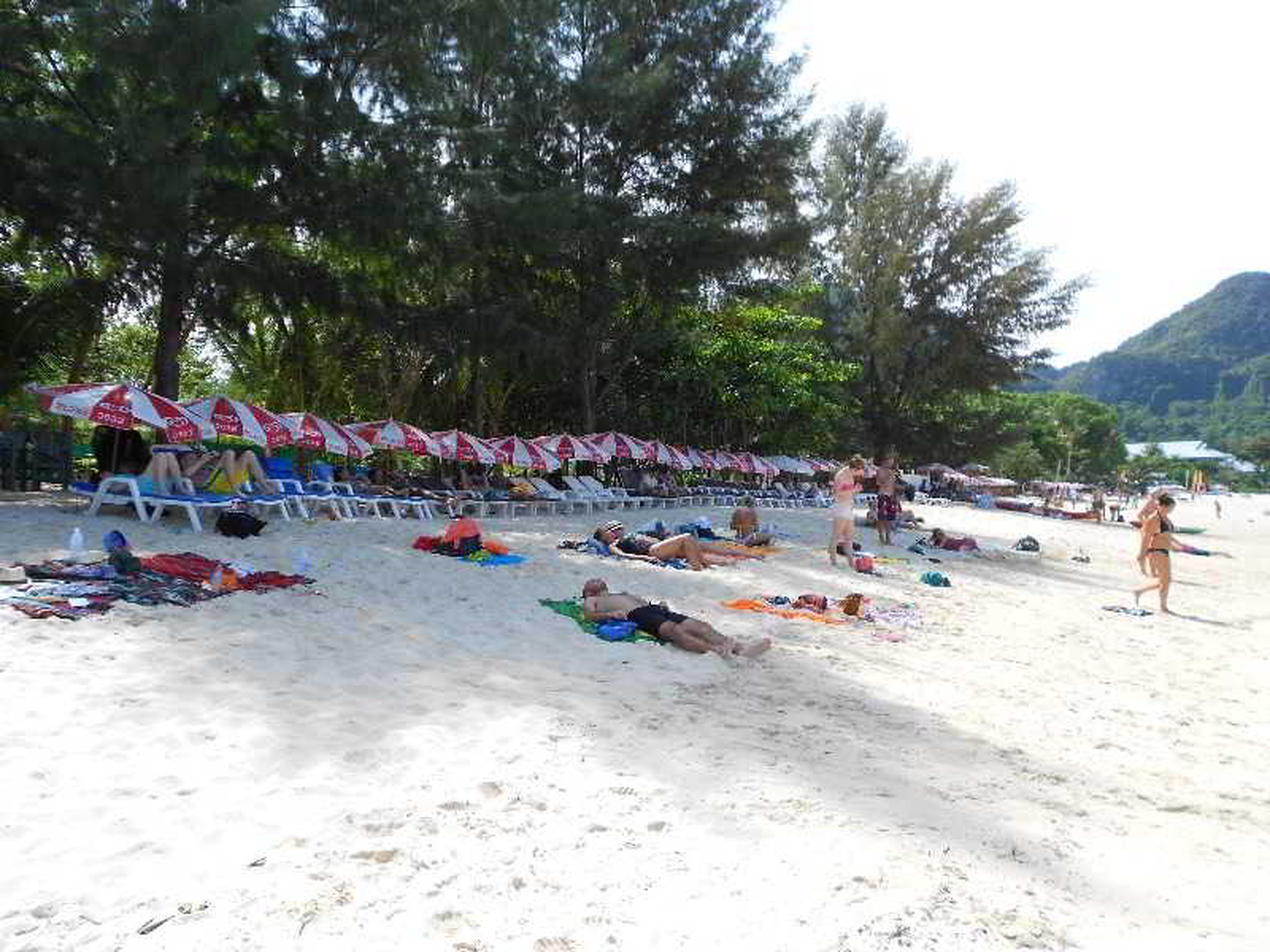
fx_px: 954
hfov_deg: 67.3
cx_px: 635
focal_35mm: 26
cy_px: 476
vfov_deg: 53.1
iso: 80
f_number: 3.2
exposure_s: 1/640
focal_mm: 4.6
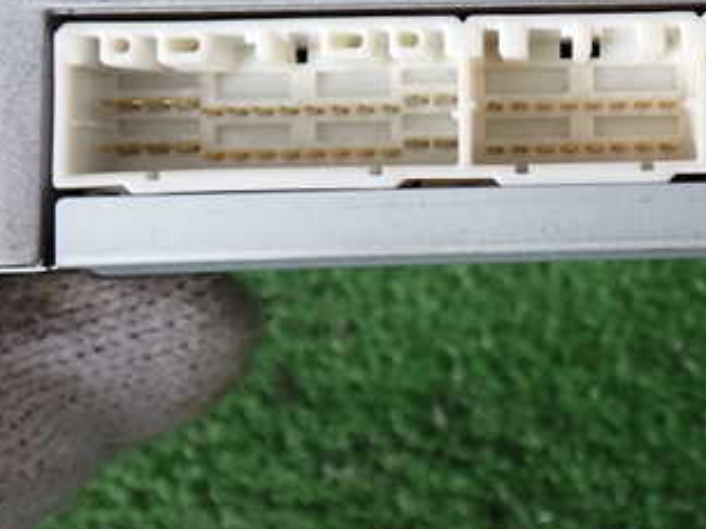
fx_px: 1448
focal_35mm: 71
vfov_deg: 20.4
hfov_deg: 26.5
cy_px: 81
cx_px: 625
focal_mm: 6.37
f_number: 2.5
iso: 200
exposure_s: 1/50
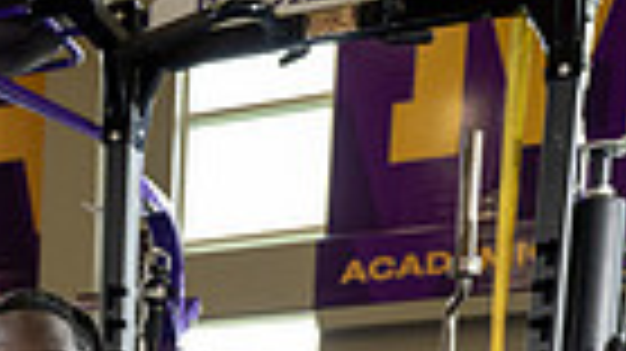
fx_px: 1460
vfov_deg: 10.8
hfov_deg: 23.0
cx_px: -36
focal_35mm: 88
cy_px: 936
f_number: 4
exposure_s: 1/250
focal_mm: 26
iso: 640
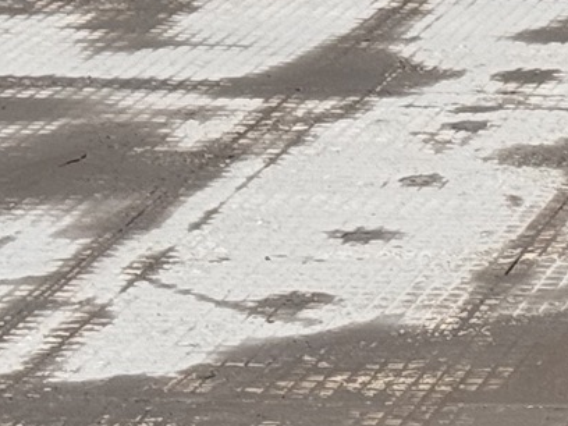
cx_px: 1371
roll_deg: -0.8
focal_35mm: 251
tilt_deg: -8.3
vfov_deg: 5.9
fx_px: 4119
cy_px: -178
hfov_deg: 7.4
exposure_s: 1/10526
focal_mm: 6.76
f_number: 1.78
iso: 80
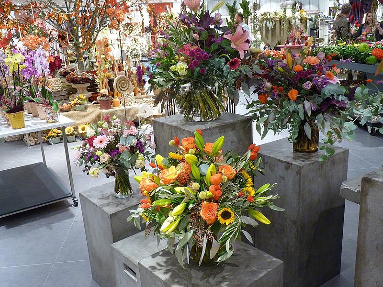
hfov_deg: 54.0
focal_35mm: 34
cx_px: 192
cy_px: 144
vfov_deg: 41.8
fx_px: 376
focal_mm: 6
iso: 400
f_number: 3
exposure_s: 1/25
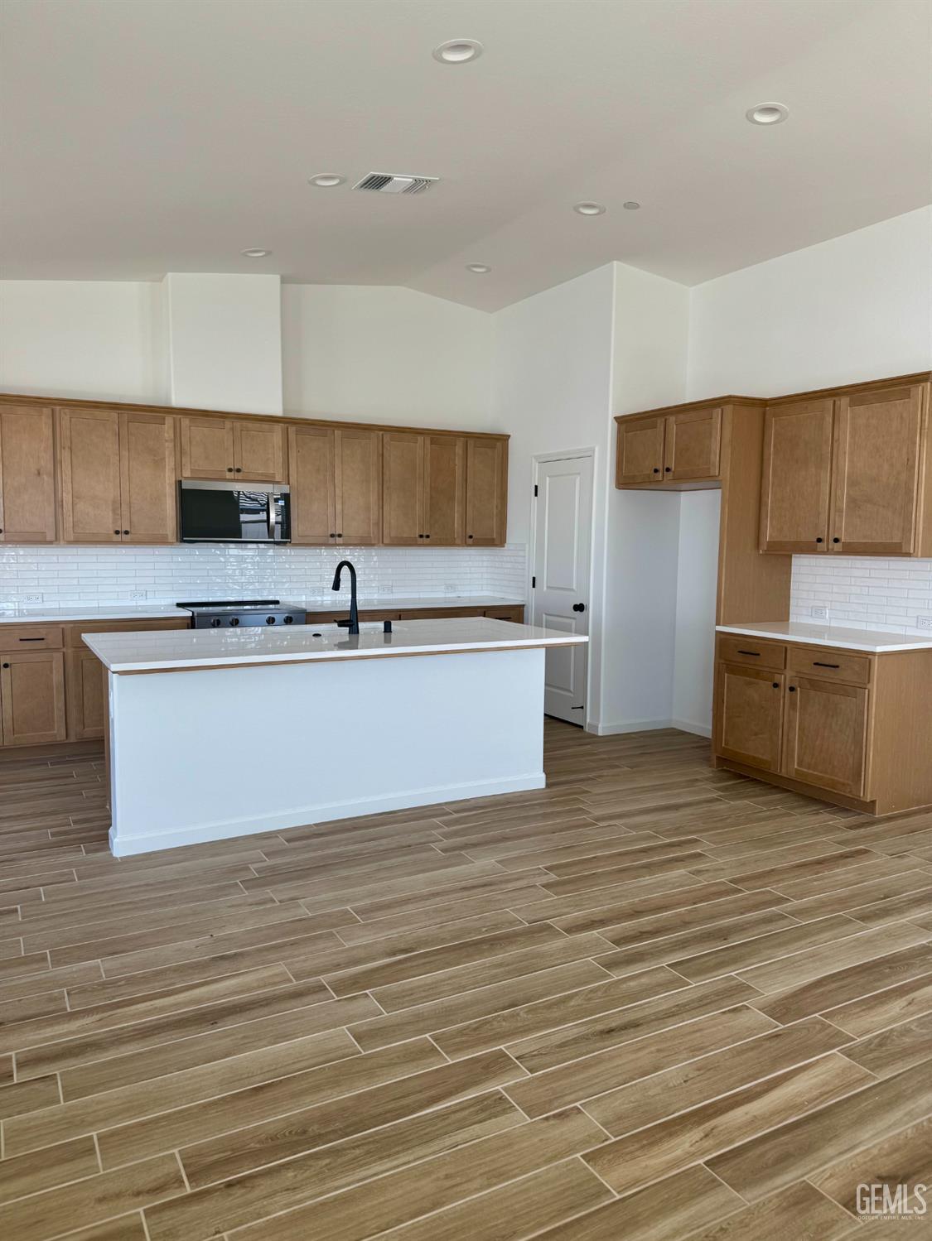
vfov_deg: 71.6
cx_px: 466
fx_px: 861
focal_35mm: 24
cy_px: 620
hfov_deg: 56.8
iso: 64
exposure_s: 1/211
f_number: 1.78
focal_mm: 6.76
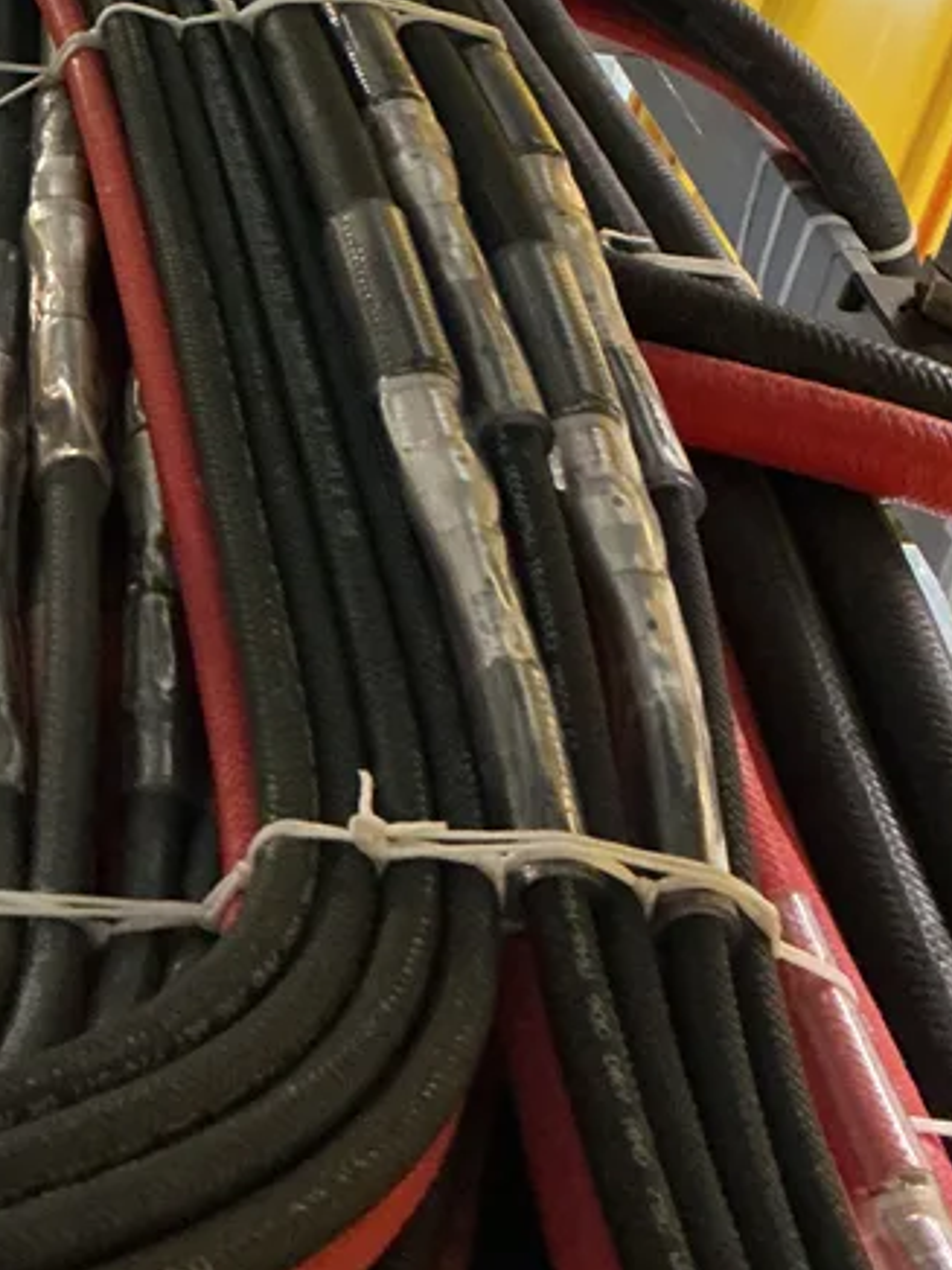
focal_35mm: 67
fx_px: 2457
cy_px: -76
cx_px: 47
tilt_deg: -25.3
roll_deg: -11.4
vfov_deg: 26.9
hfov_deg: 21.3
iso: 400
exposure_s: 1/30
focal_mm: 3
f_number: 1.8
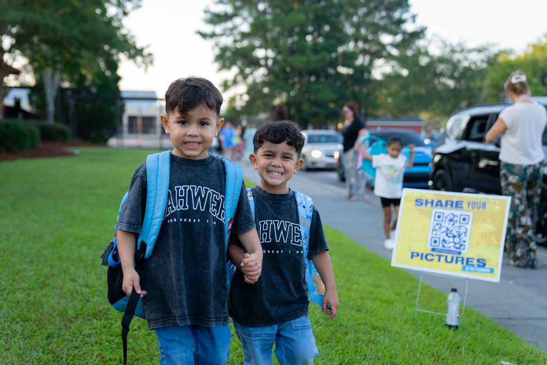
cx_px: 274
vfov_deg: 28.7
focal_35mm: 47
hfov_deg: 41.9
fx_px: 715
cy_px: 182
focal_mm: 47
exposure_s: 1/320
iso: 400
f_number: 2.8
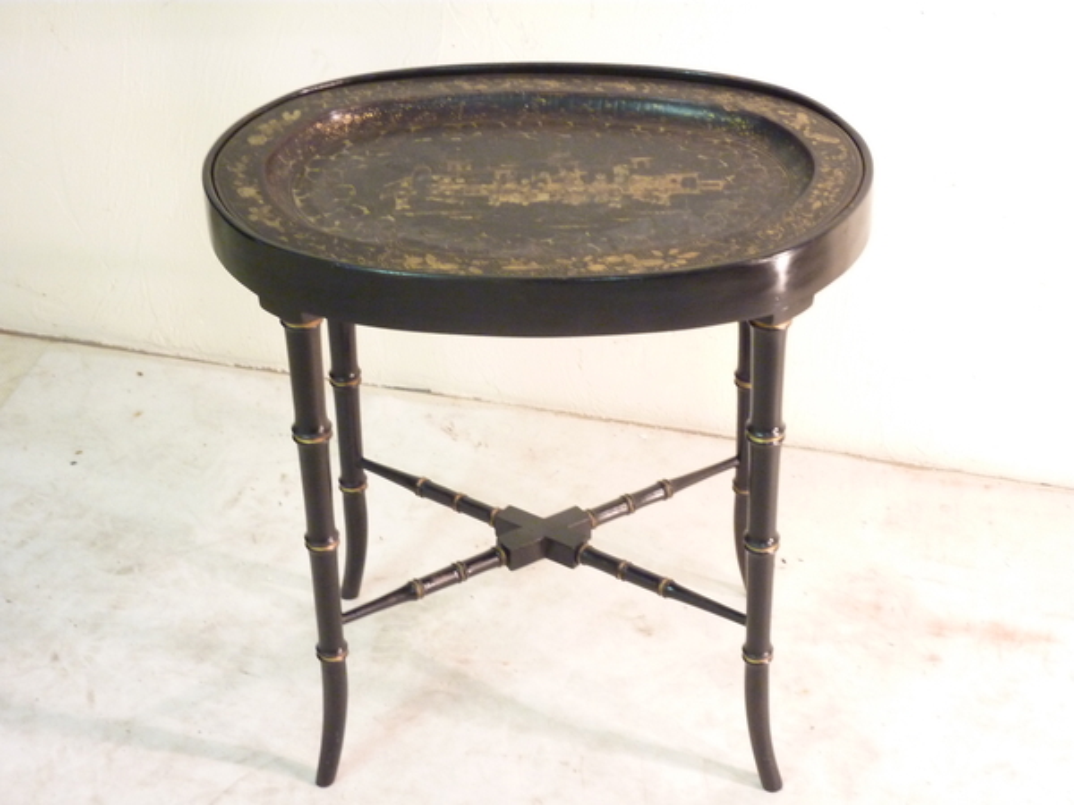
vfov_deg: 18.9
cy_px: 402
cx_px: 537
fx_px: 2420
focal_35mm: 78
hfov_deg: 25.0
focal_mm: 12.8
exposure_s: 1/8
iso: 400
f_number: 4.2
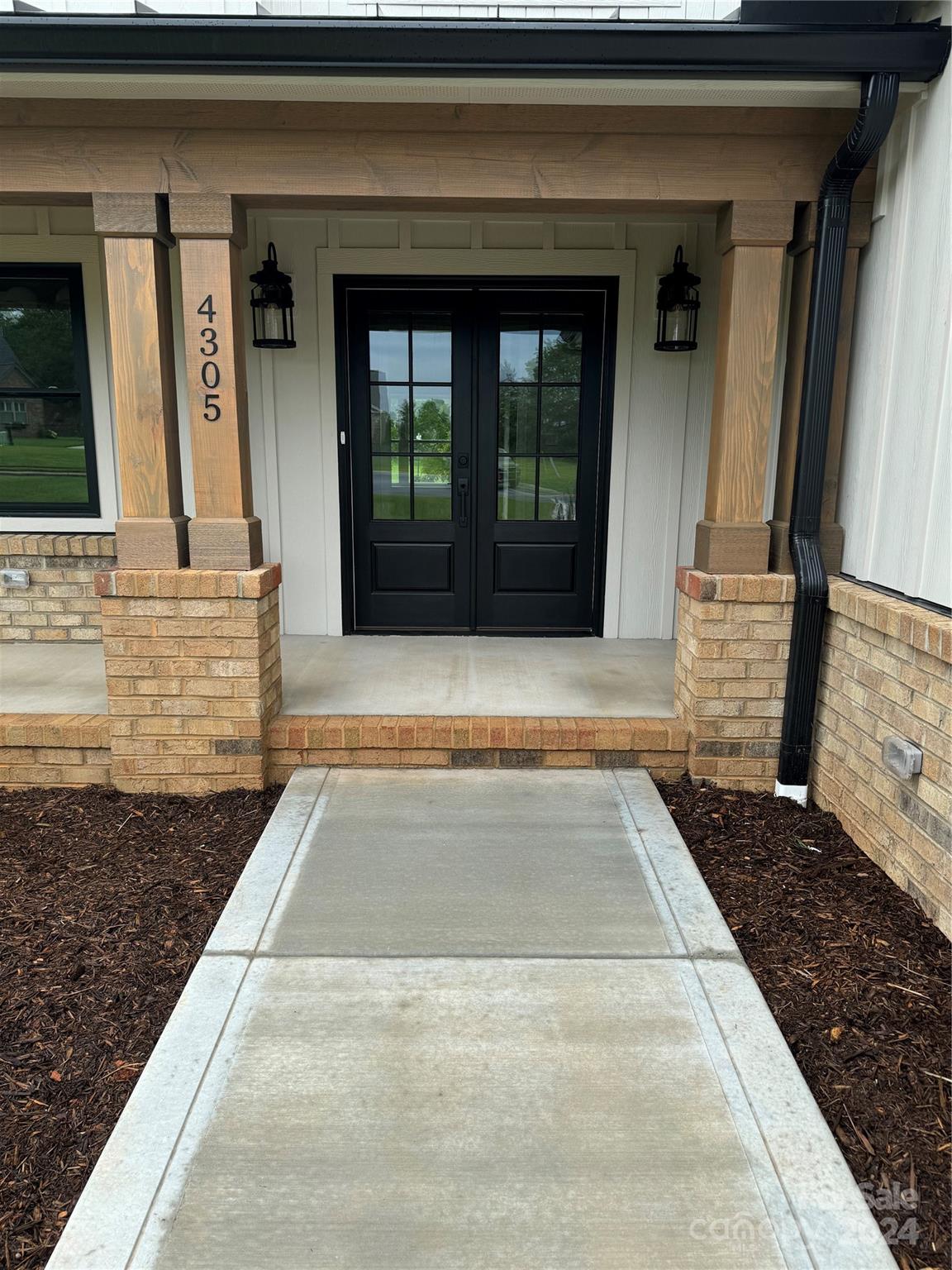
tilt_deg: -11.8
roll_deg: -0.5
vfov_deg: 71.6
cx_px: 476
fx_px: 880
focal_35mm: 24
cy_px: 635
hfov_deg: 56.8
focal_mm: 6.76
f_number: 1.78
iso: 80
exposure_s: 1/1285
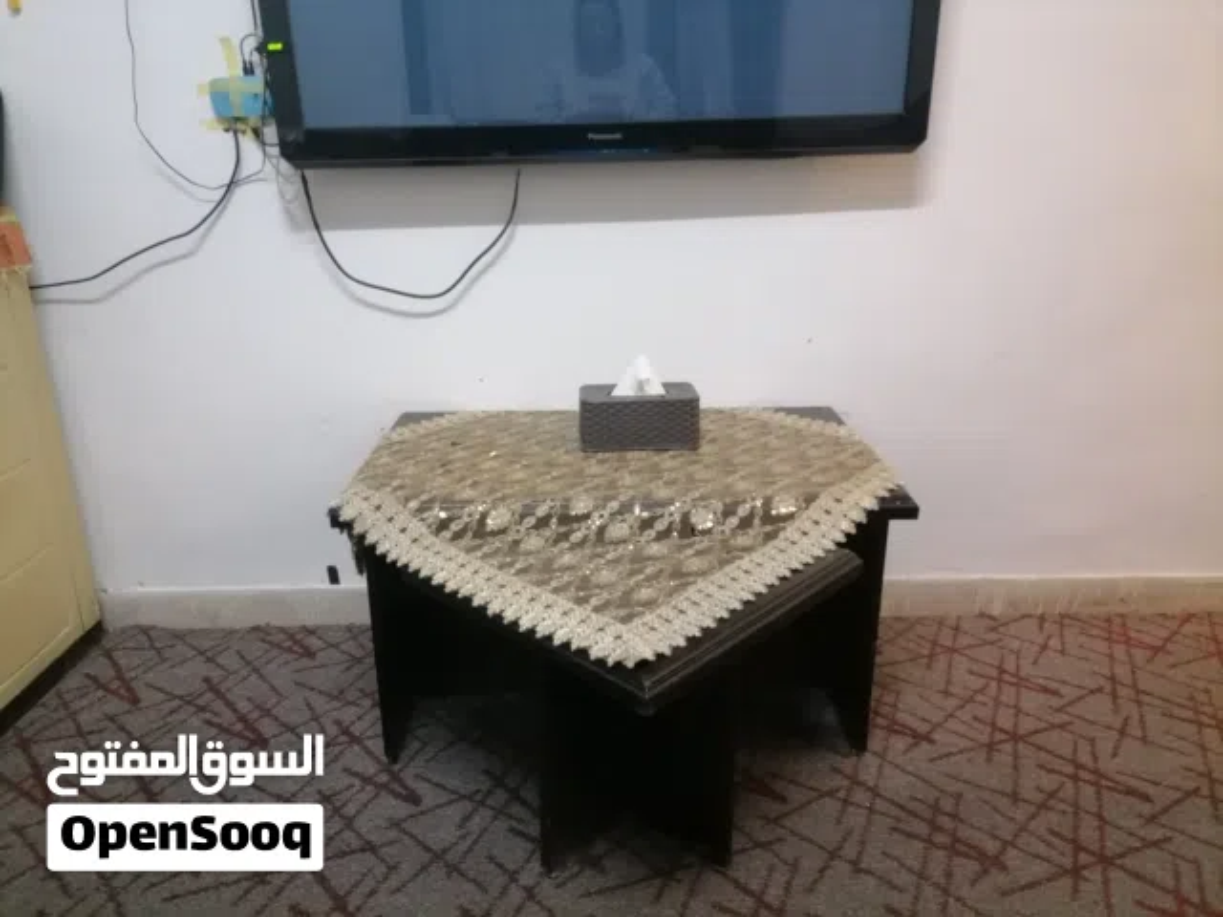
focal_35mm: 26
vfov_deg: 53.1
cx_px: 612
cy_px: 458
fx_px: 919
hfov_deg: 67.3
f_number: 1.8
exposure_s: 1/25
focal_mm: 5.4
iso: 640
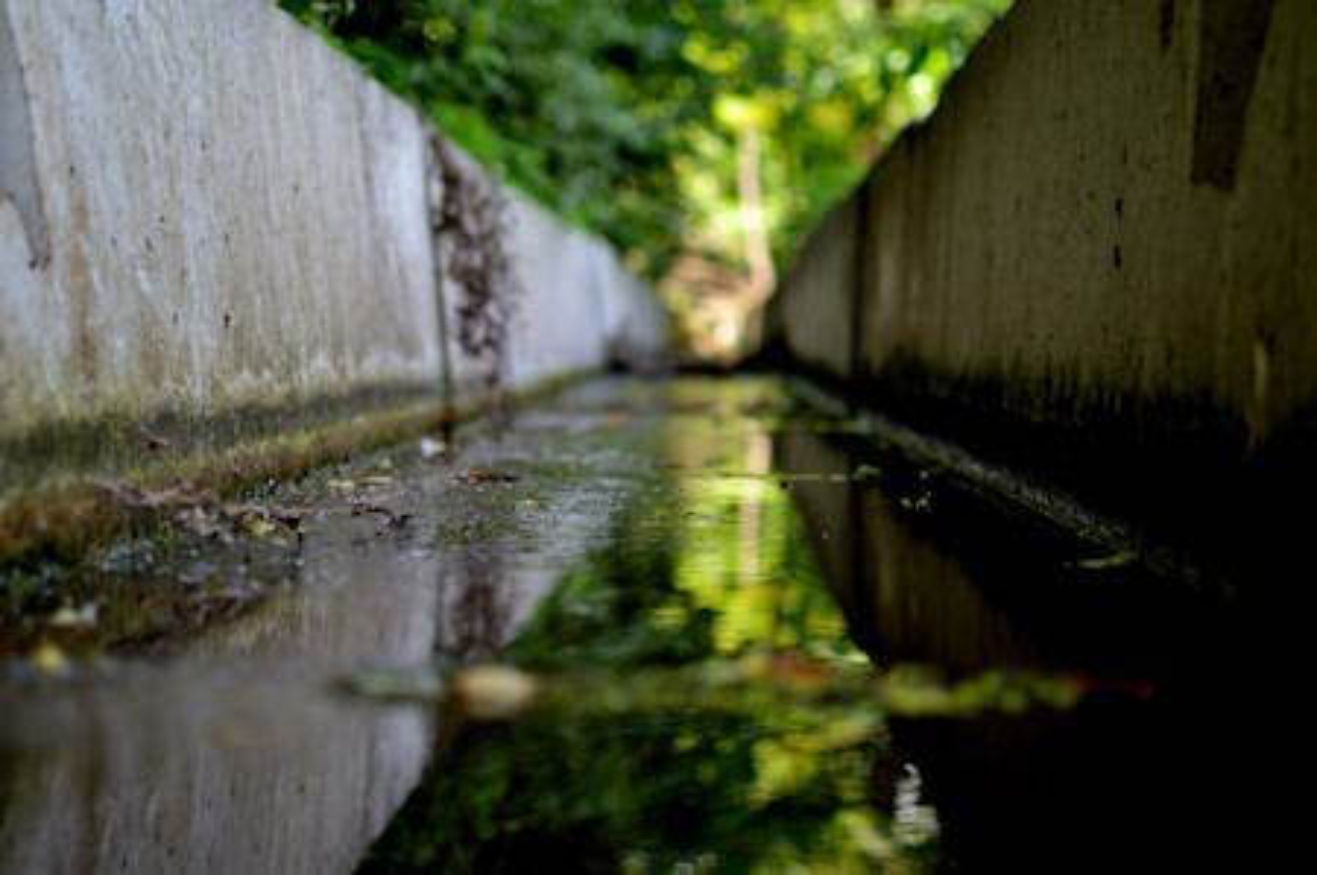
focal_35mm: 52
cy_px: 438
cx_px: 658
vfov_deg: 25.7
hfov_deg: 37.9
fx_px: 1919
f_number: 1.8
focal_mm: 35
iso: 100
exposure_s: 1/320
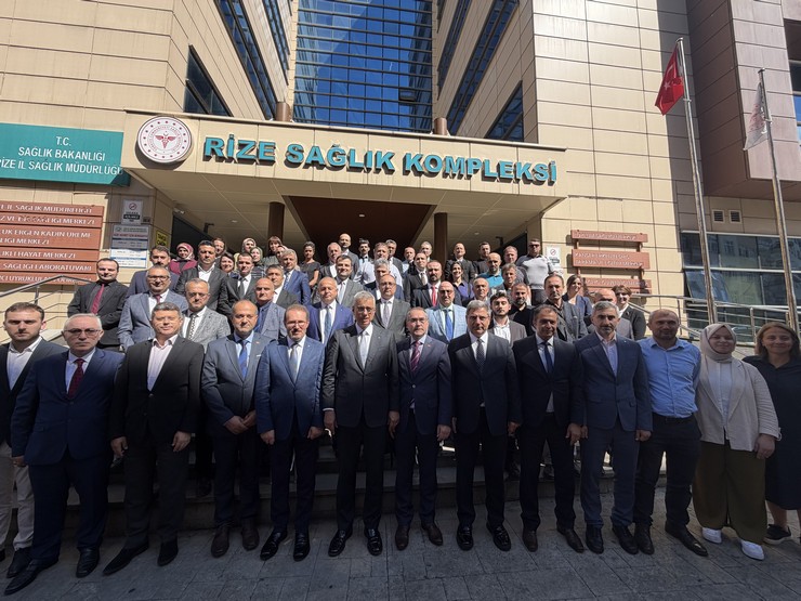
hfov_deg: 102.1
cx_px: 400
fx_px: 324
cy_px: 300
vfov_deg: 85.7
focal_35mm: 14
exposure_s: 1/770
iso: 32
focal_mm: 2.22
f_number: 2.2
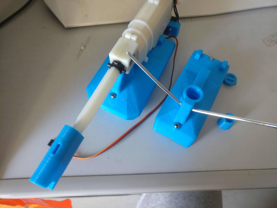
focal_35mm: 28
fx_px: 224
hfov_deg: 63.4
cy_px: 104
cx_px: 138
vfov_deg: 49.7
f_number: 2
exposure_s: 1/20
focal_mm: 4.26
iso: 640
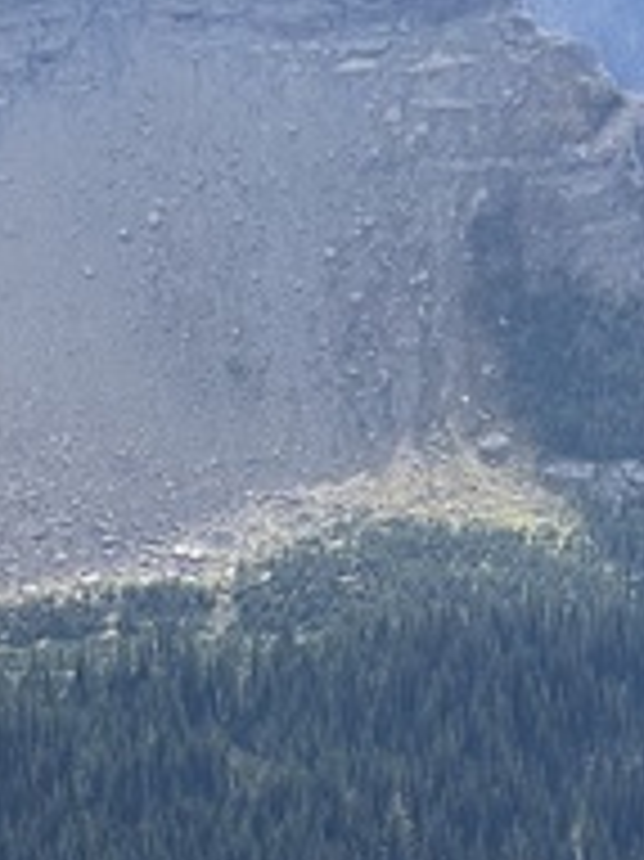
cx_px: 189
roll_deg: +0.1
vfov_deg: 9.3
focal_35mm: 210
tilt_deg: -12.4
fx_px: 5215
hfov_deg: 7.1
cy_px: 1054
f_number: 2.8
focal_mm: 9
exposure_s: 1/399
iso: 32
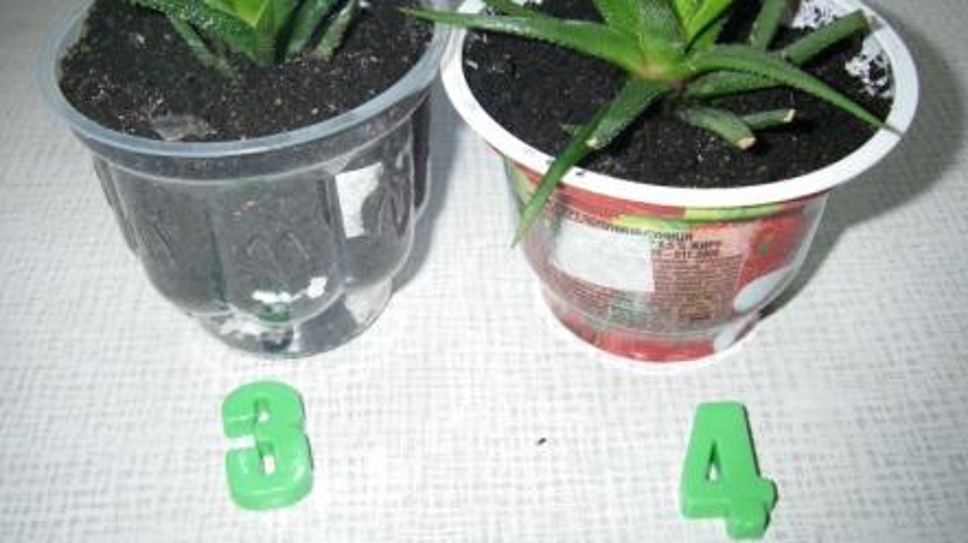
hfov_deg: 48.4
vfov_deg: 28.2
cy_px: 193
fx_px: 1077
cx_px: 486
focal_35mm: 42
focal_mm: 6.3
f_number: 3.3
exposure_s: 1/50
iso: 250
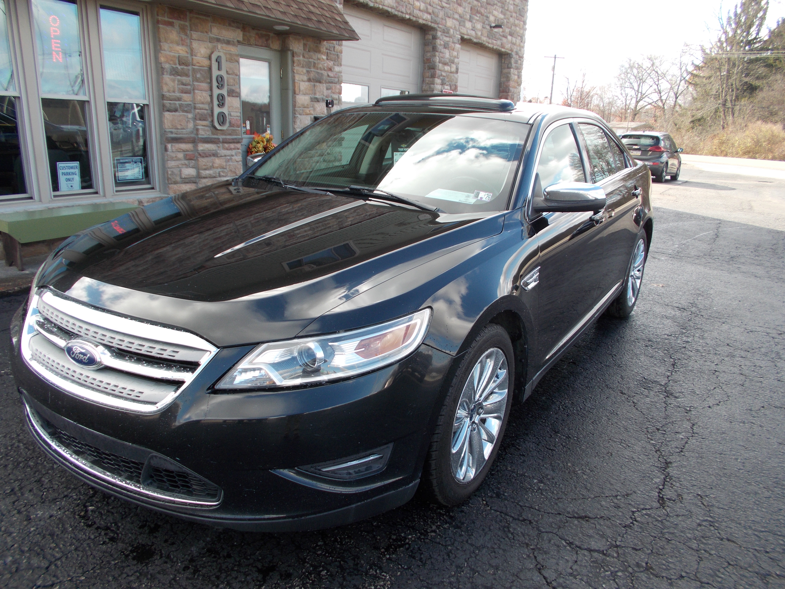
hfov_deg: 67.3
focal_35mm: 26
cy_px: 294
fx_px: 590
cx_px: 392
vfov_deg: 53.1
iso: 80
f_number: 3.2
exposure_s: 1/160
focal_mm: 4.6
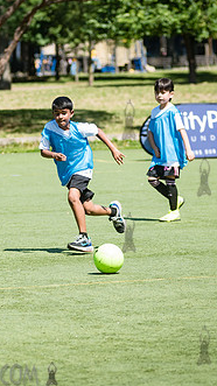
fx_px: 2969
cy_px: 235
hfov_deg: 4.2
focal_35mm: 290
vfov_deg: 7.4
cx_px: 65
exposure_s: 1/1000
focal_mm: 125
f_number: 4
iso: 200
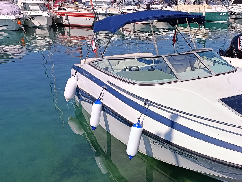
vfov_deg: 35.7
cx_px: 183
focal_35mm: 40
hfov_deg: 45.1
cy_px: 122
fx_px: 280
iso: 50
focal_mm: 6.14
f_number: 1.6
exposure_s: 1/1041
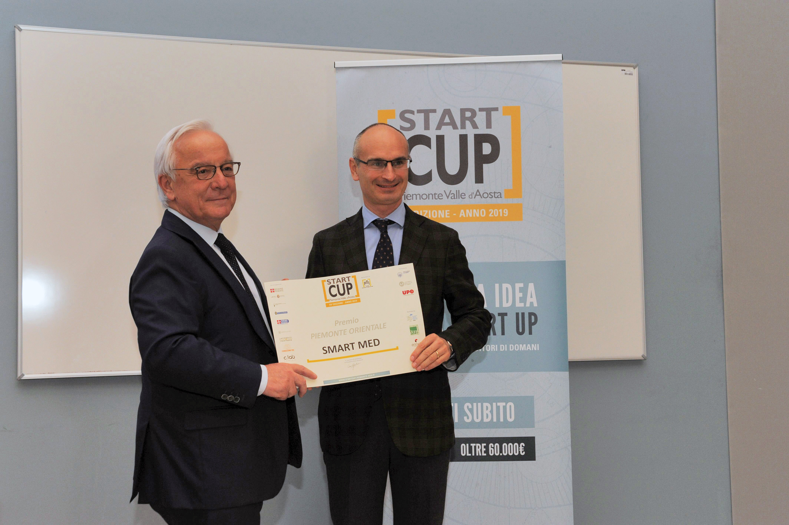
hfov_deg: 38.2
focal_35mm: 52
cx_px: 394
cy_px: 262
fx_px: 1139
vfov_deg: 26.0
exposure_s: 1/60
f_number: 7.1
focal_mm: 52
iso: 1000
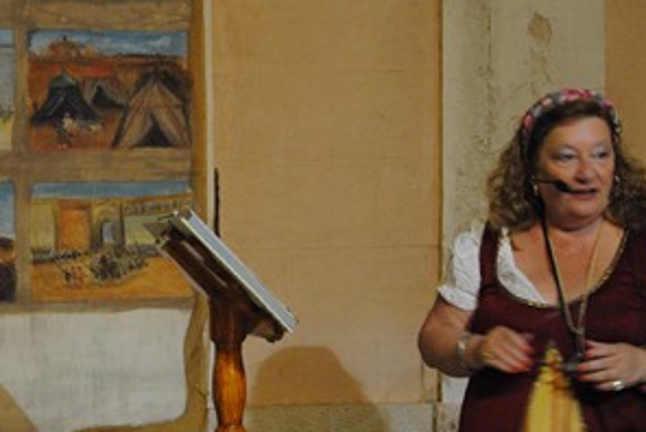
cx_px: 142
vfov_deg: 16.9
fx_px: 1456
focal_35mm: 81
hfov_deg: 24.7
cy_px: 218
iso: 800
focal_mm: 25
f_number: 4
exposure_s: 1/20
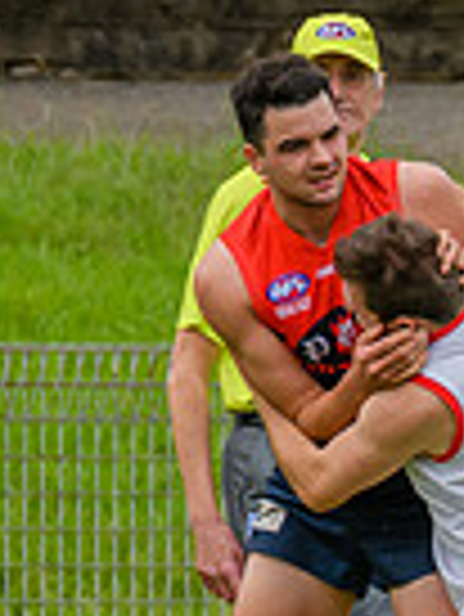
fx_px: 48858
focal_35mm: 2738
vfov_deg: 0.7
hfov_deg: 0.5
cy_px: 705
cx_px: 711
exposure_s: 1/2000
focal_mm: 420
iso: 800
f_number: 6.3
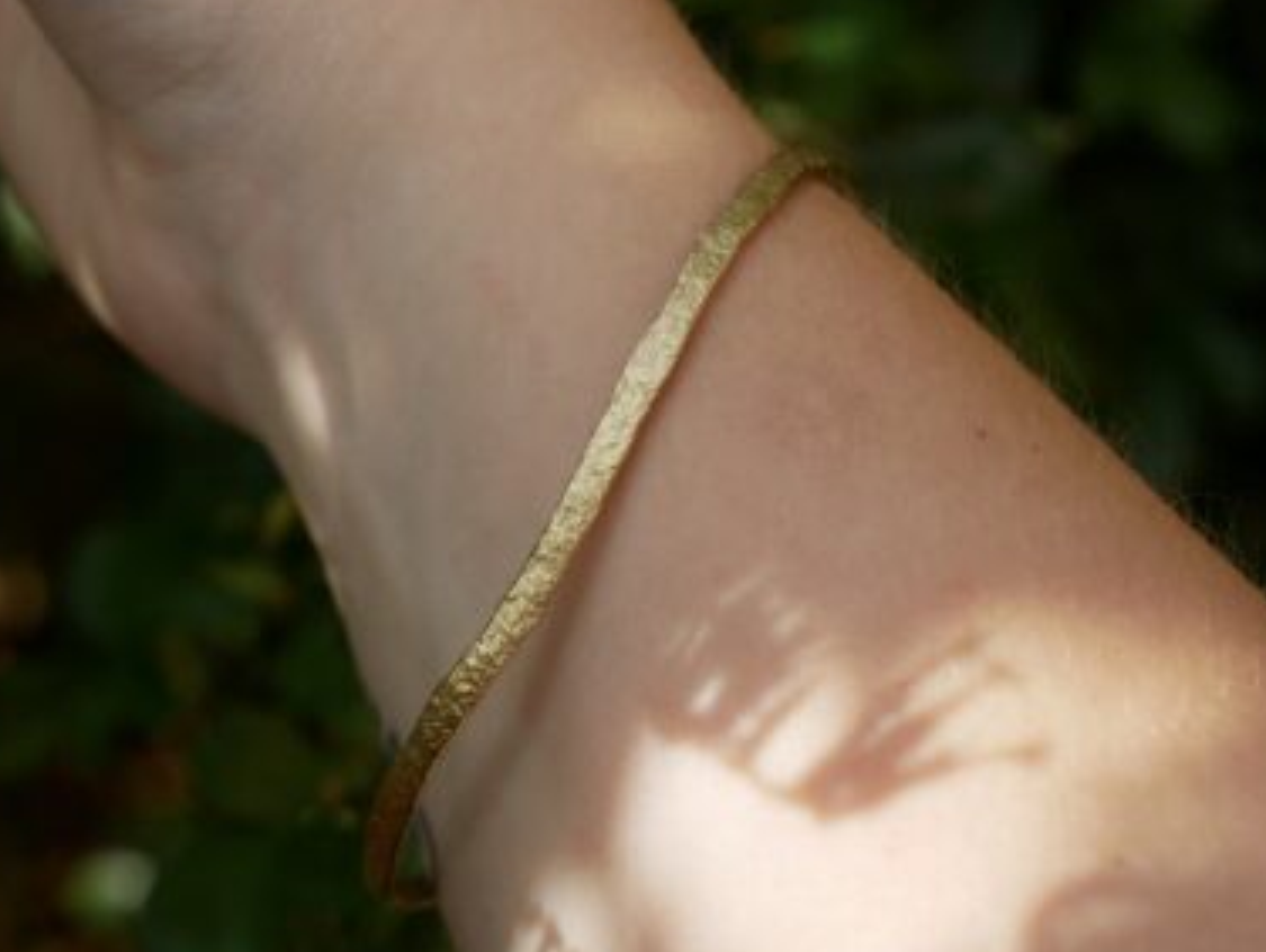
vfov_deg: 18.4
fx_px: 2929
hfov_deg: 24.3
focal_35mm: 80
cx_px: 436
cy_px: 609
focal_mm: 25
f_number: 4
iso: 200
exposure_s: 1/800
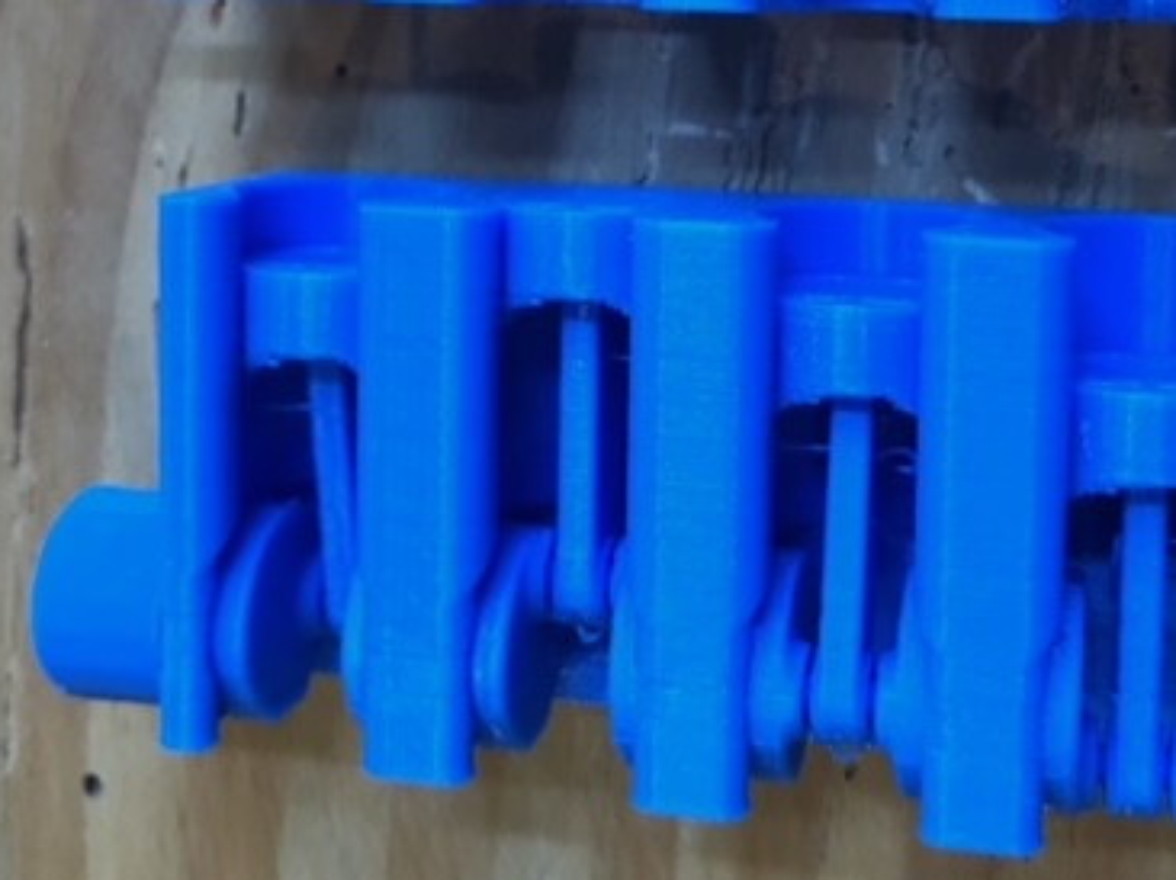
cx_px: 794
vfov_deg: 28.7
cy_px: 128
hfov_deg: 38.4
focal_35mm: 49
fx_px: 1664
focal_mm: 3.99
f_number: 1.8
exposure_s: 1/9
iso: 100
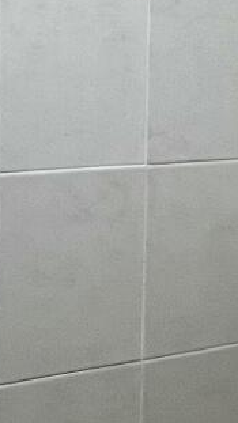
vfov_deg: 23.2
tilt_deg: -4.1
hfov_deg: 13.3
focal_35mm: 91
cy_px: 121
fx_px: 1021
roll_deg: -1.3
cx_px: 173
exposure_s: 1/120
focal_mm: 1.57
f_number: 1.8
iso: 200
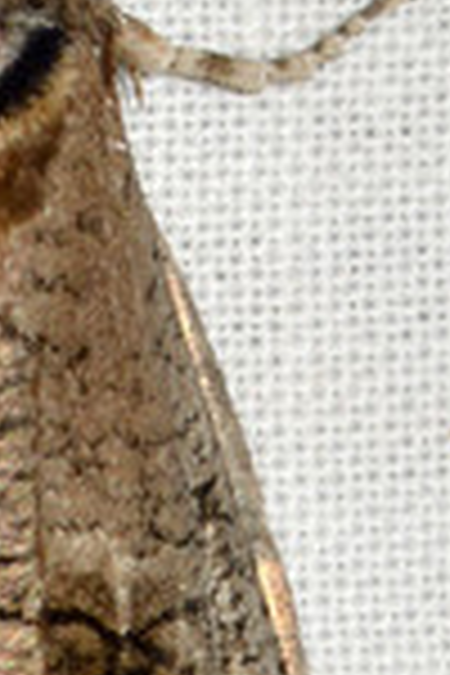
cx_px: -144
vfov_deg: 3.2
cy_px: 675
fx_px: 11999
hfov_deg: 2.1
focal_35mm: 640
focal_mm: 100
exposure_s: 1/200
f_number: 18
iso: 100
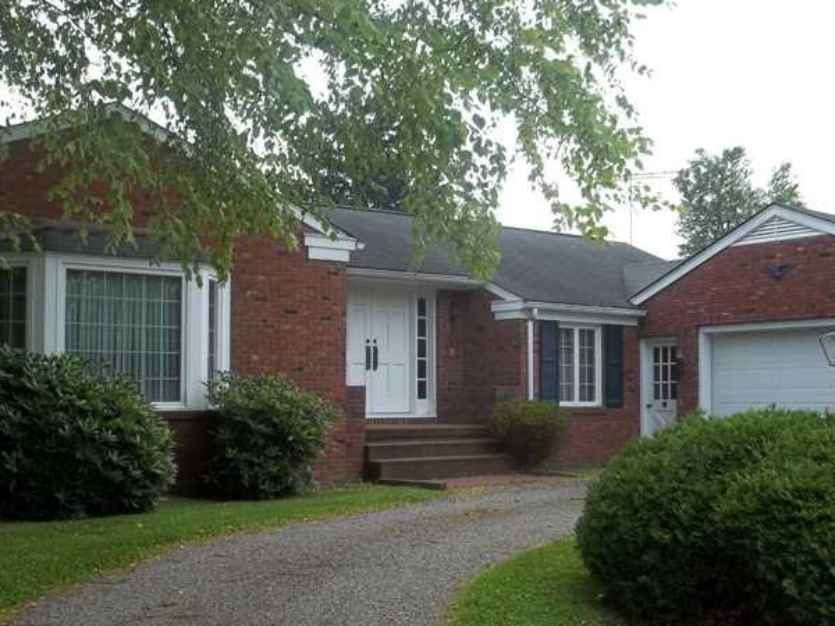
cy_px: 341
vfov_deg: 32.9
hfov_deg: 42.9
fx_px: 1061
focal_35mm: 44
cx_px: 470
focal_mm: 5.9
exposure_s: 1/200
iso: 64
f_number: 3.3
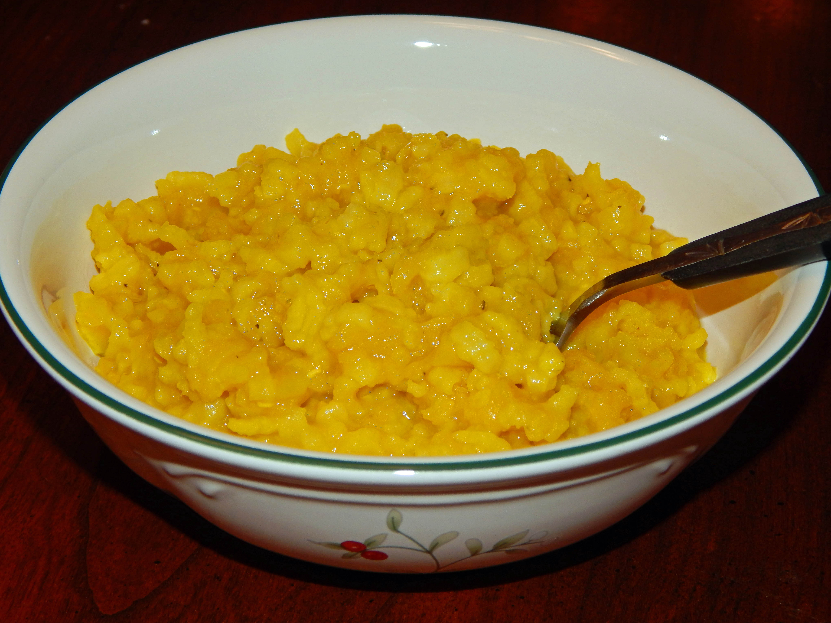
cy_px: 312
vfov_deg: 17.2
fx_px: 2065
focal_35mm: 86
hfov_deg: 22.8
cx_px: 416
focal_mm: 15.3
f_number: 8.6
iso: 200
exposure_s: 1/30
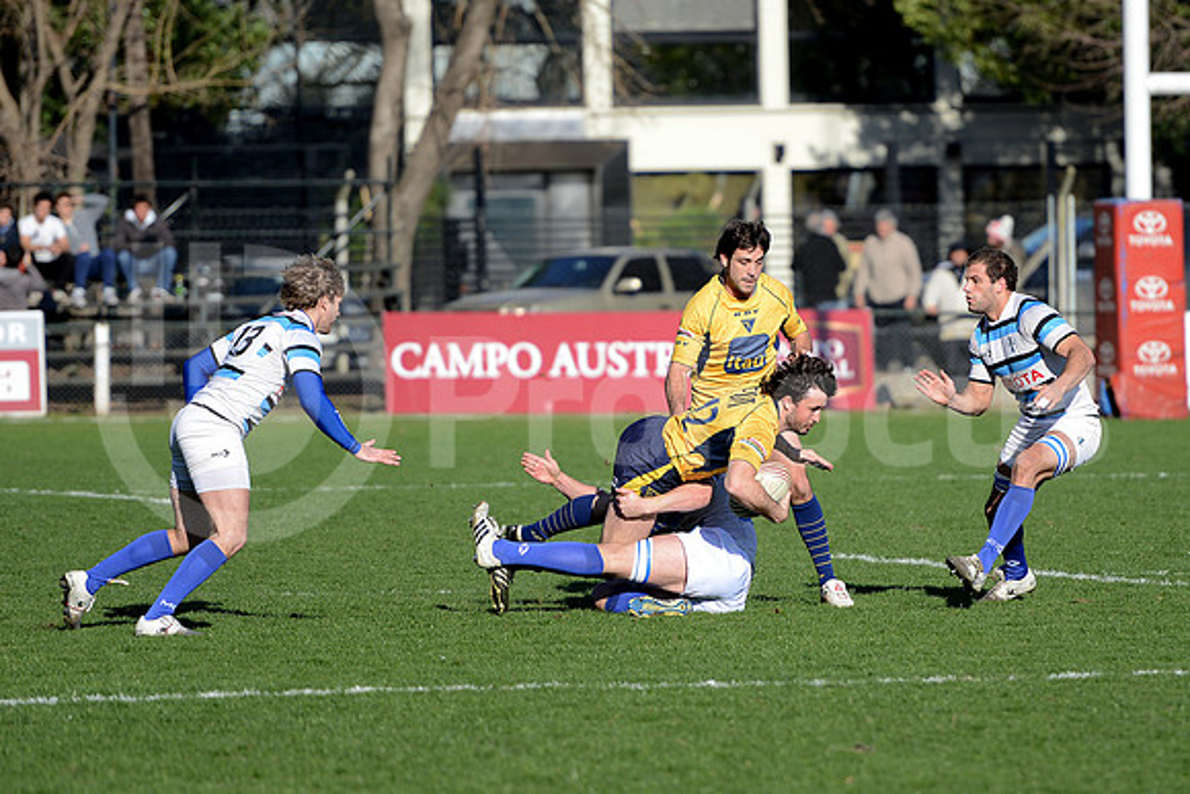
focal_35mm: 195
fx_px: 6447
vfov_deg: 7.0
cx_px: 595
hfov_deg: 10.5
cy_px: 397
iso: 250
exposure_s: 1/2000
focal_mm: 195
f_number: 2.8
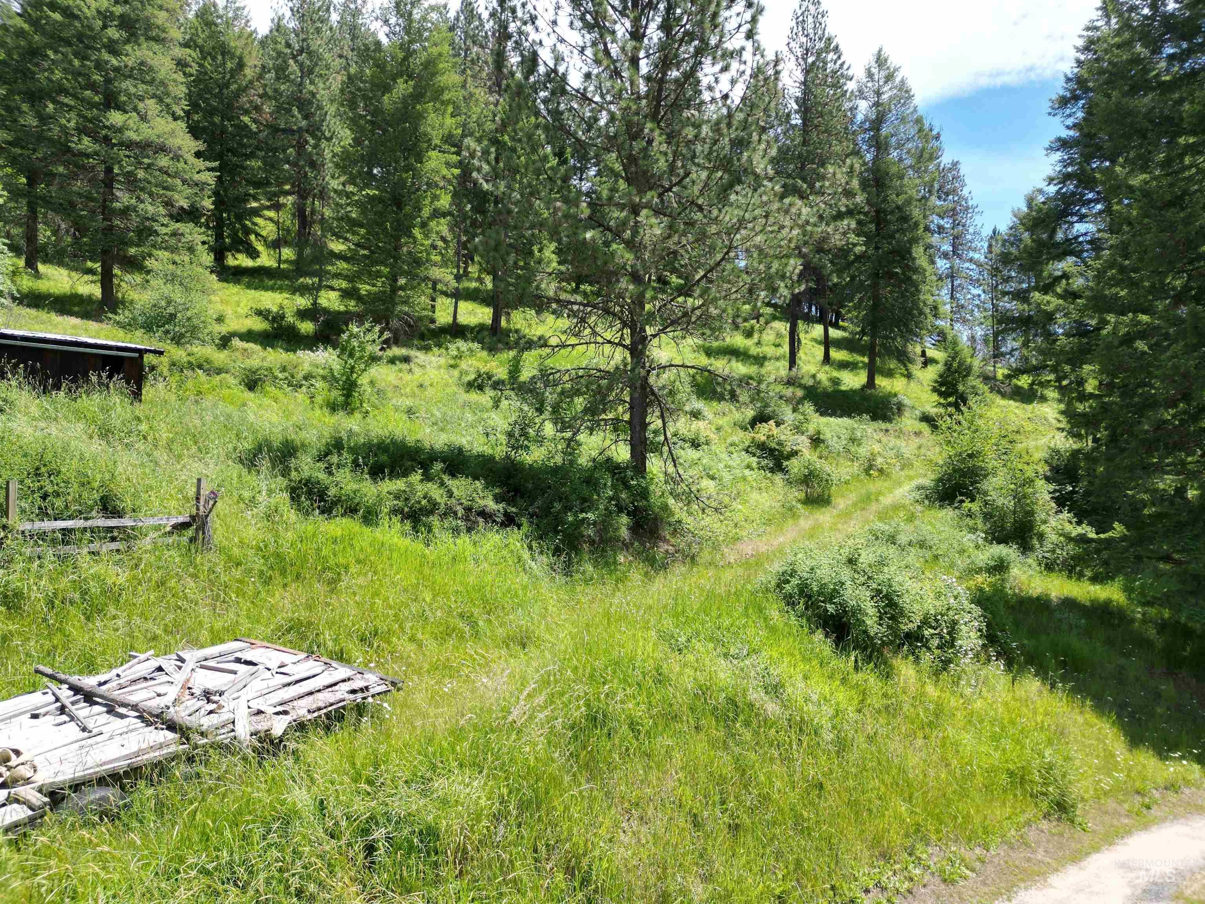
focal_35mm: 24
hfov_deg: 71.6
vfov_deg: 56.8
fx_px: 835
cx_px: 602
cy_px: 452
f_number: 1.7
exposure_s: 1/1600
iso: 110
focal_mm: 6.72
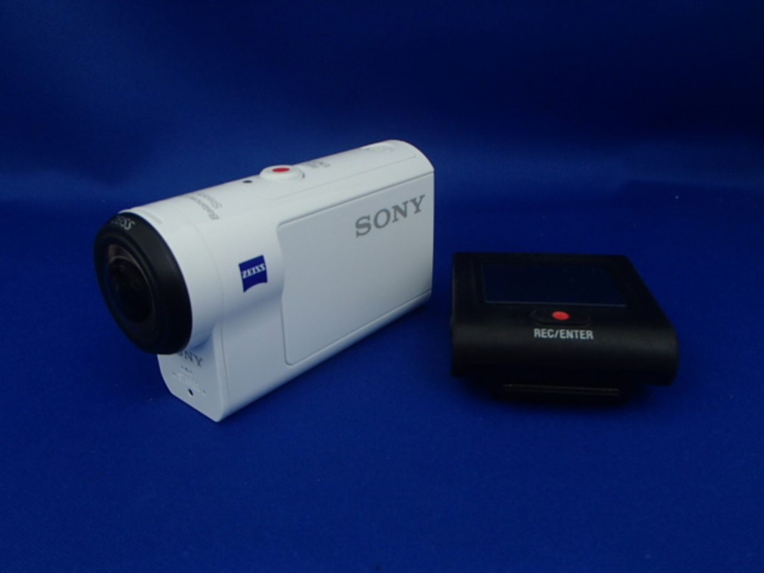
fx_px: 618
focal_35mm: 28
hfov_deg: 63.4
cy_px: 286
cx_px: 382
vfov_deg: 49.7
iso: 200
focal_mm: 5
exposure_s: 1/50
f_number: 3.9
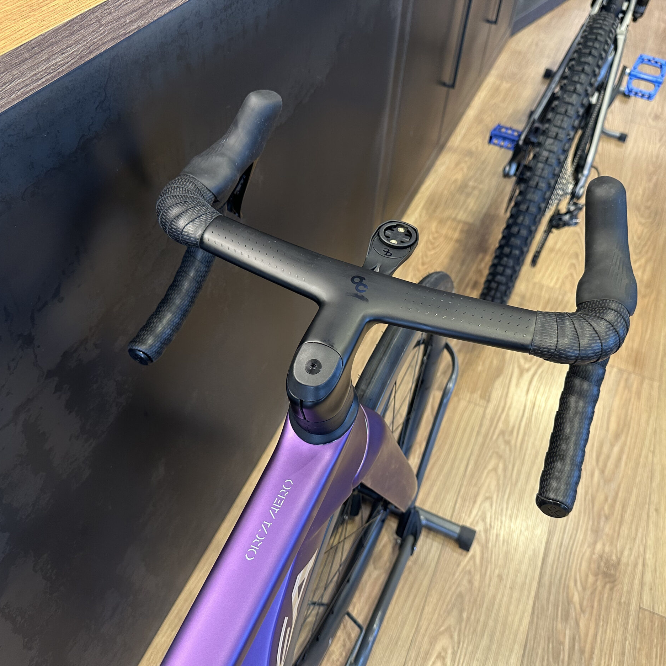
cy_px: 339
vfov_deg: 55.6
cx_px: 351
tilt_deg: -46.2
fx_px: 631
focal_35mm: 29
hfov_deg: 55.6
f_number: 1.78
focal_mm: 6.86
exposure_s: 1/50
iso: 160
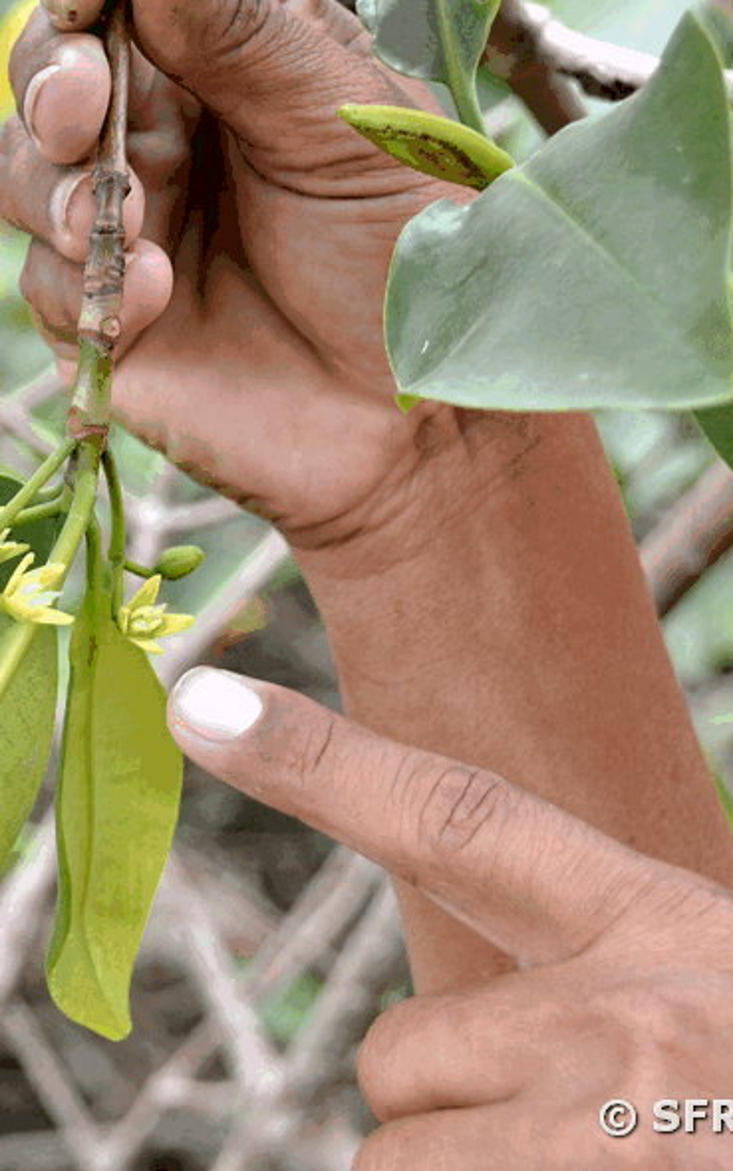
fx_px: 3866
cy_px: 586
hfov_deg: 10.8
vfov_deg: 17.2
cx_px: 36
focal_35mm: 121
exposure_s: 1/160
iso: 640
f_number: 6.3
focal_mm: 52
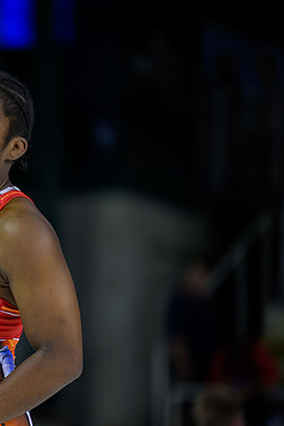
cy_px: 214
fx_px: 3573
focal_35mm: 302
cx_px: -29
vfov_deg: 6.8
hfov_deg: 4.5
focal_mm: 200
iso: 3200
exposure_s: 1/800
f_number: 2.8
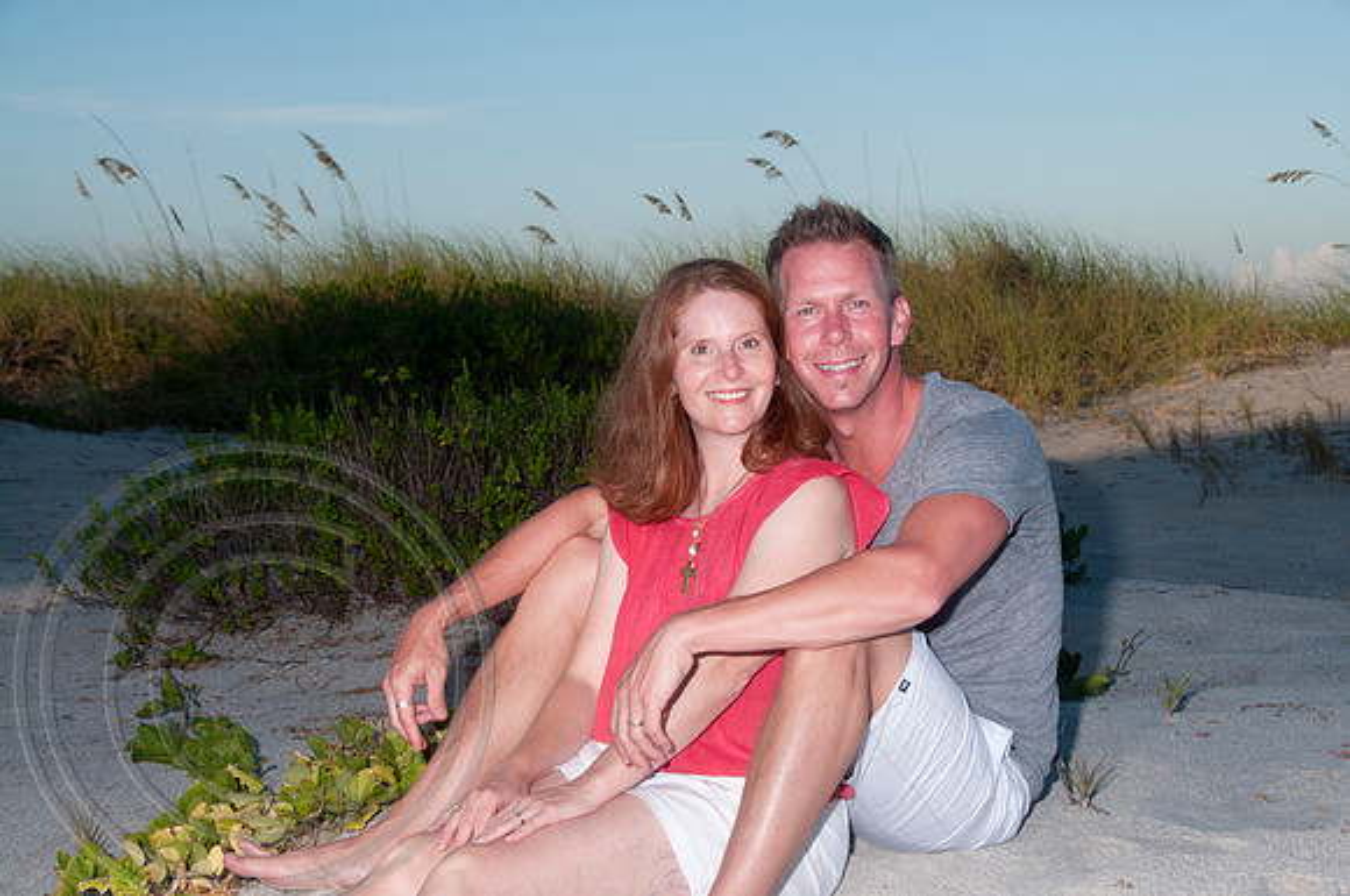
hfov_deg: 29.3
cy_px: 448
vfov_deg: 19.7
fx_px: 2584
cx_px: 675
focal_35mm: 69
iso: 100
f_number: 10
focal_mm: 46
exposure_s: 1/250
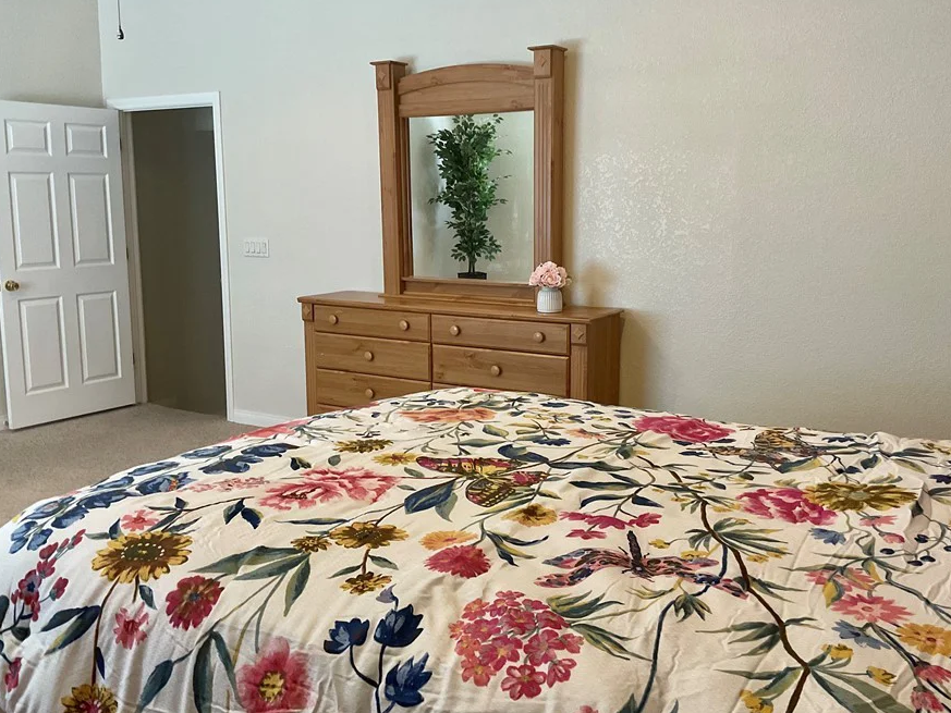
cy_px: 353
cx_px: 483
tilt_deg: -10.6
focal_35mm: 34
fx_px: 934
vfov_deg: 41.8
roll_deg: -1.5
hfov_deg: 53.9
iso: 100
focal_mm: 3
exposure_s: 1/60
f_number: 1.8
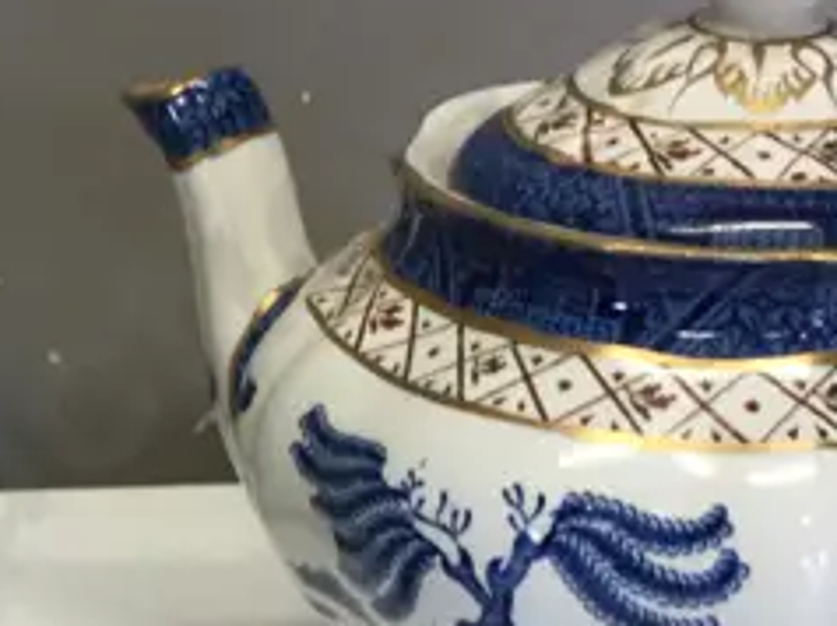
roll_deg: +0.8
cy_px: 682
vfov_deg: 11.7
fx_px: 3019
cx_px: -285
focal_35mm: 125
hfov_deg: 15.0
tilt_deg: -23.2
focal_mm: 4.15
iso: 40
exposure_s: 1/33
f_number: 2.2
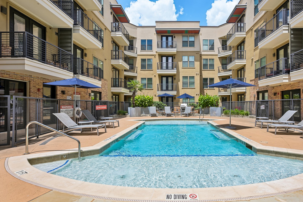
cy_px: 103
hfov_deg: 89.2
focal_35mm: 18
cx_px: 176
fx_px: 151
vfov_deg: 67.4
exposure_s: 1/750
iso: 100
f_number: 5.6
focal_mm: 15
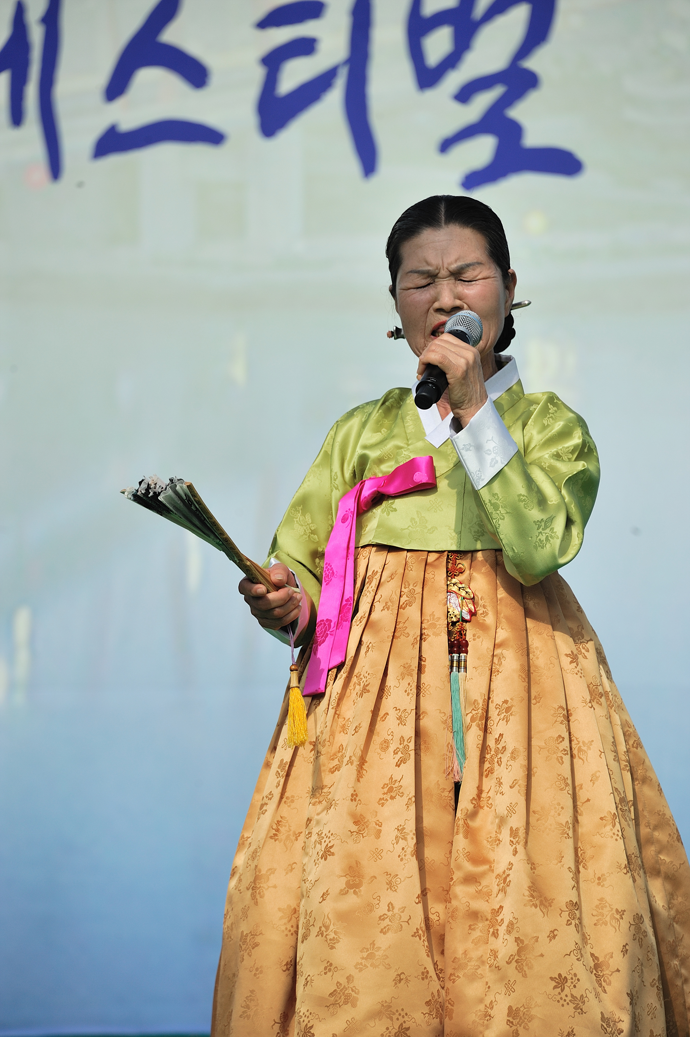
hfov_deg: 5.5
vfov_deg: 8.2
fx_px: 7197
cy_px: 518
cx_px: 345
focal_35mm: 250
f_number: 7.1
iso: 320
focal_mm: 250
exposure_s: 1/1600
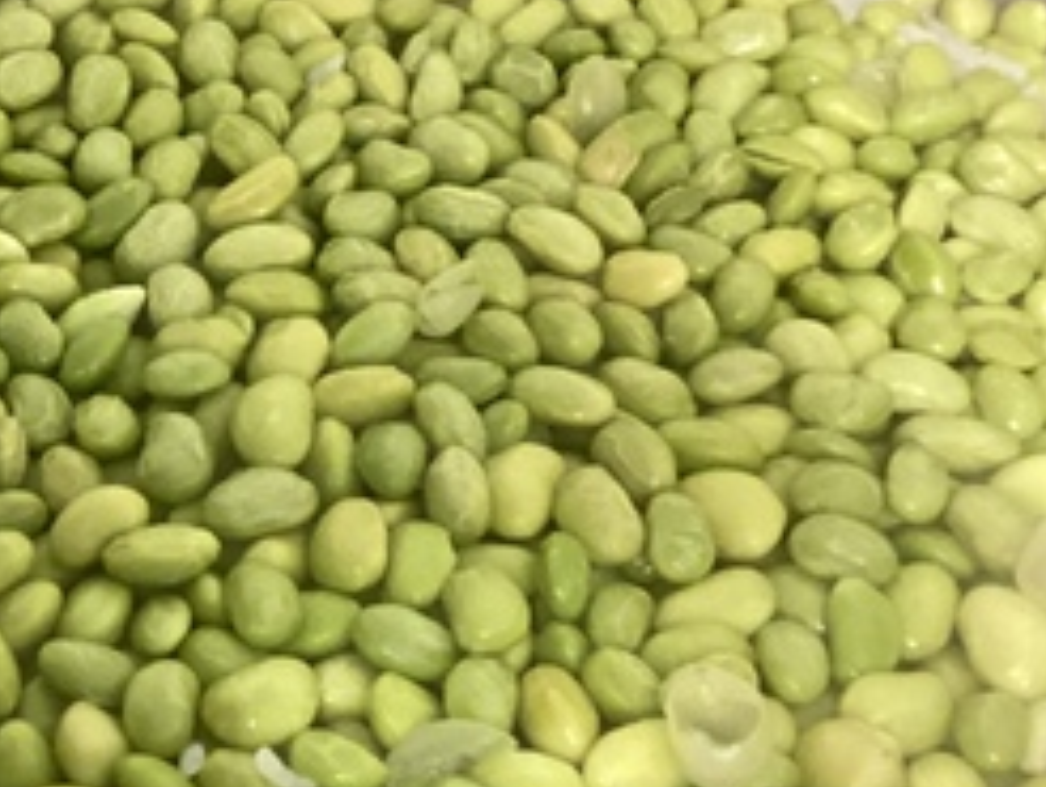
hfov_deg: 29.3
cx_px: 85
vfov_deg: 22.9
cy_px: 662
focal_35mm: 63
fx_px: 1906
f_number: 2.4
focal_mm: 3.3
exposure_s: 1/30
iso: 320
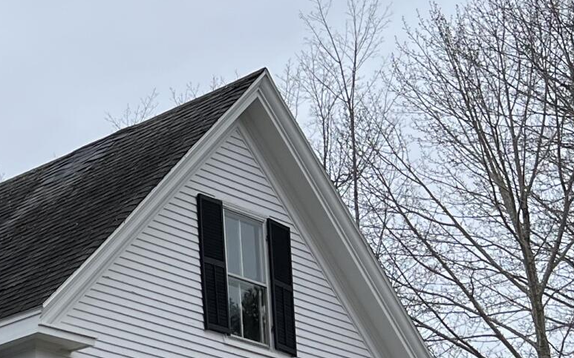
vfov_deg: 11.6
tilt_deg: +10.3
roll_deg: +0.3
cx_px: -345
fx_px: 1674
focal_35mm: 107
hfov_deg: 17.1
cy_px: 581
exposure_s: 1/2967
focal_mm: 5.1
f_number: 1.6
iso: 50
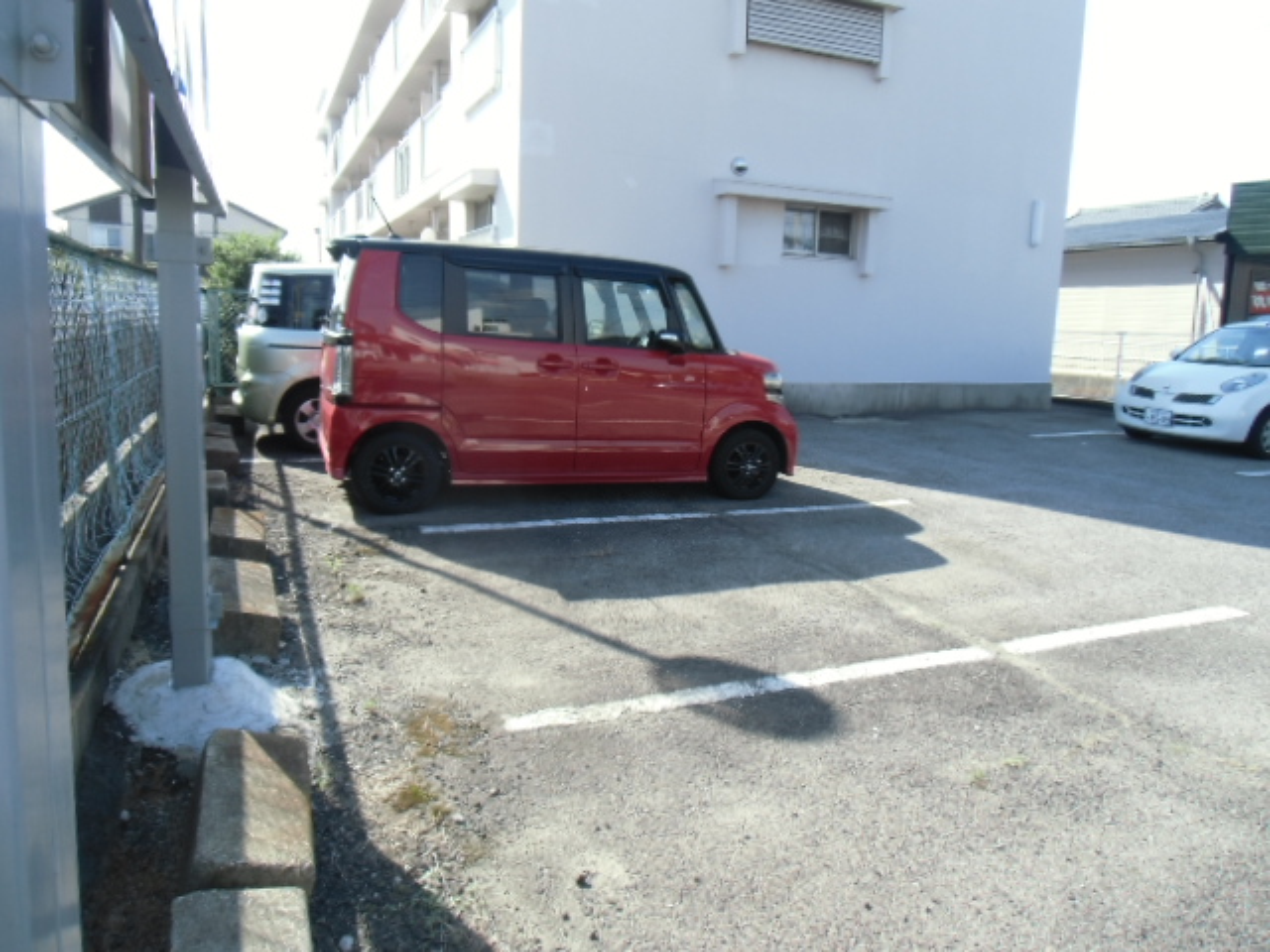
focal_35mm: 24
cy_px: 476
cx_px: 635
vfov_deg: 56.8
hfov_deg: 71.6
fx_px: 881
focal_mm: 4.24
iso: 64
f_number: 3
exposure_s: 1/200
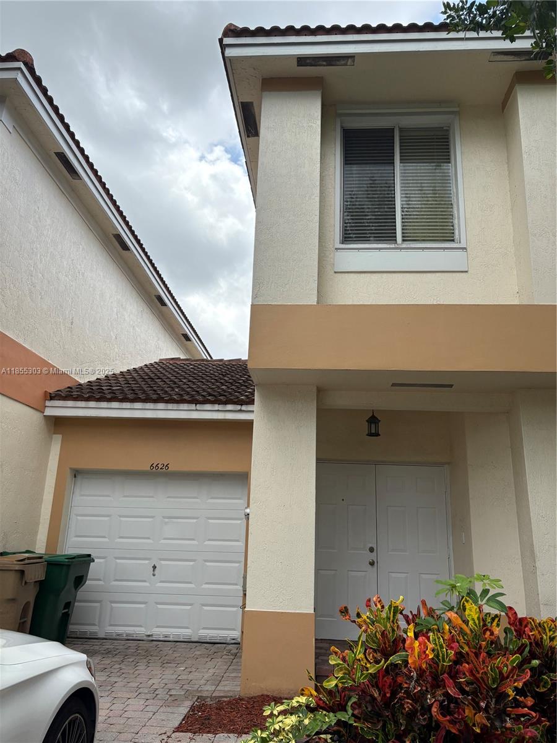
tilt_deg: +16.9
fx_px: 558
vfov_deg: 67.3
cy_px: 372
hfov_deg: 53.1
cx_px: 278
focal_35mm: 26
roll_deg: -1.9
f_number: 1.6
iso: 64
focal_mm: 5.96
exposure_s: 1/1953
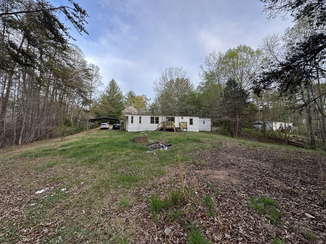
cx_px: 163
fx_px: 132
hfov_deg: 102.1
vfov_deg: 85.7
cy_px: 122
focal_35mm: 14
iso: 40
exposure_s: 1/143
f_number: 2.2
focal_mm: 2.22
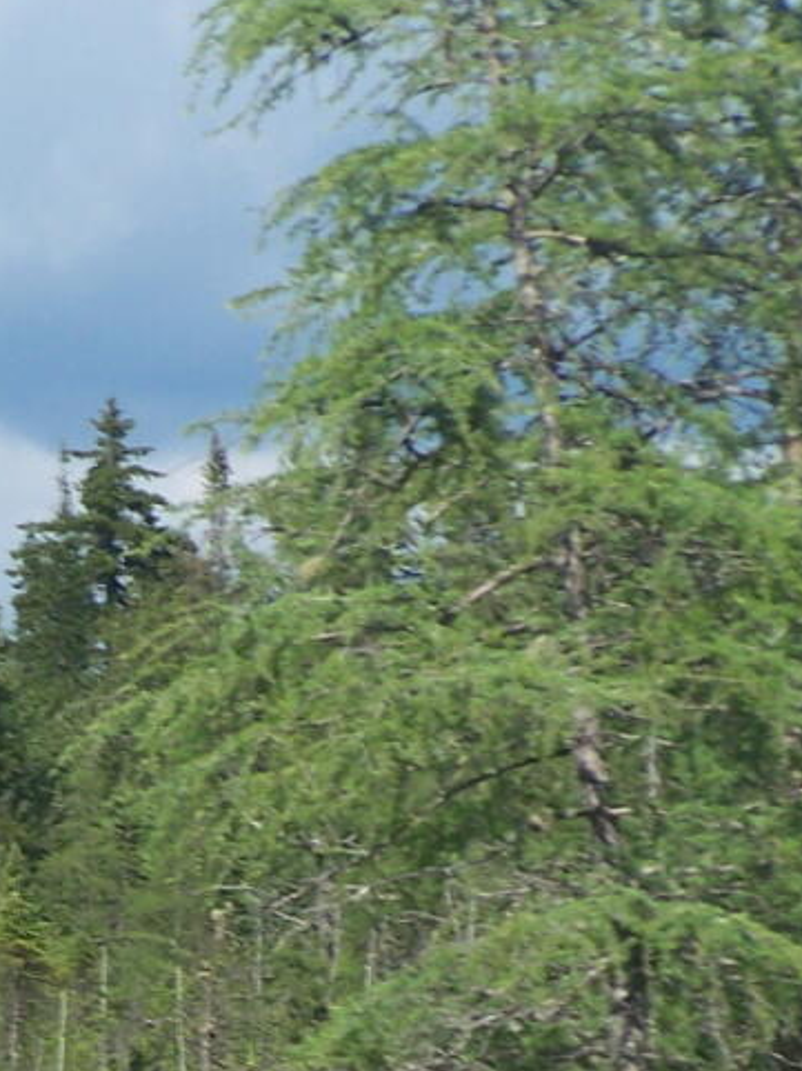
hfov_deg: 2.5
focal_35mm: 592
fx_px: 18304
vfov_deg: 3.3
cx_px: -80
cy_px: 1097
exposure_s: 1/640
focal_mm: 34.6
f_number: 4.5
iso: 80
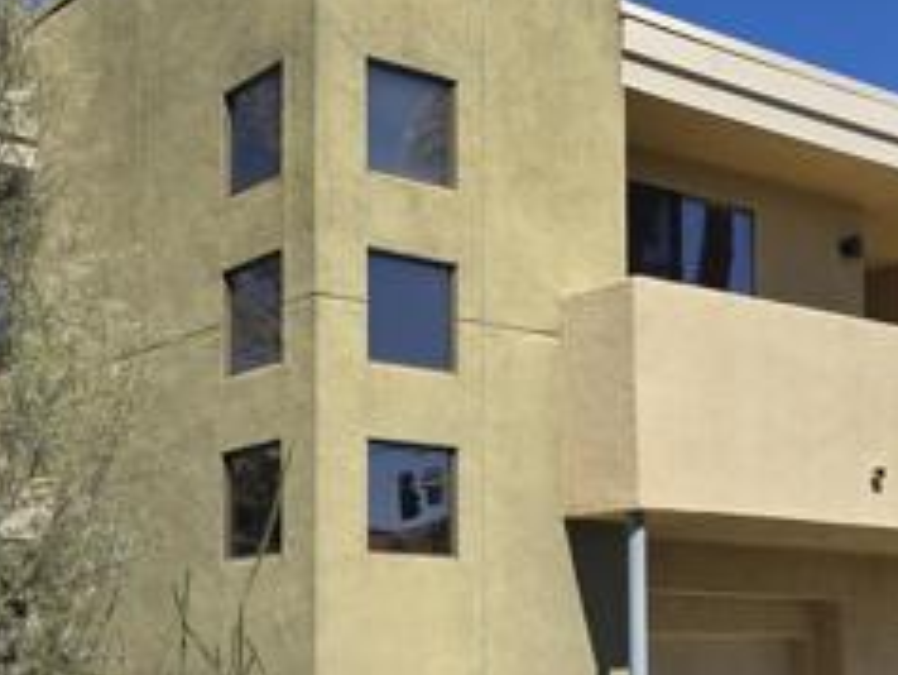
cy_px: 561
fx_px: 1609
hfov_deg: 31.1
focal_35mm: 62
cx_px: 371
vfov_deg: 23.3
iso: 12
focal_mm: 6.3
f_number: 1.7
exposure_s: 1/1005
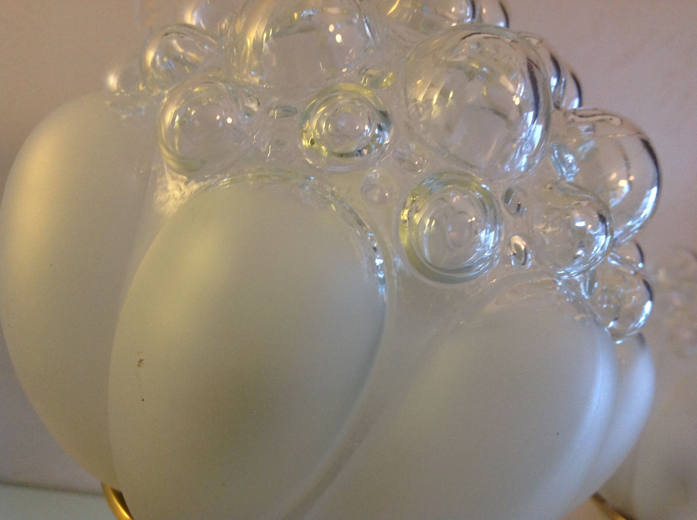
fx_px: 704
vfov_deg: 40.6
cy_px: 260
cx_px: 348
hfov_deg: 52.7
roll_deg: -25.0
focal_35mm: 35
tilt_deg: -6.8
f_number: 2.4
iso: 160
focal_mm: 4.28
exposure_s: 1/15
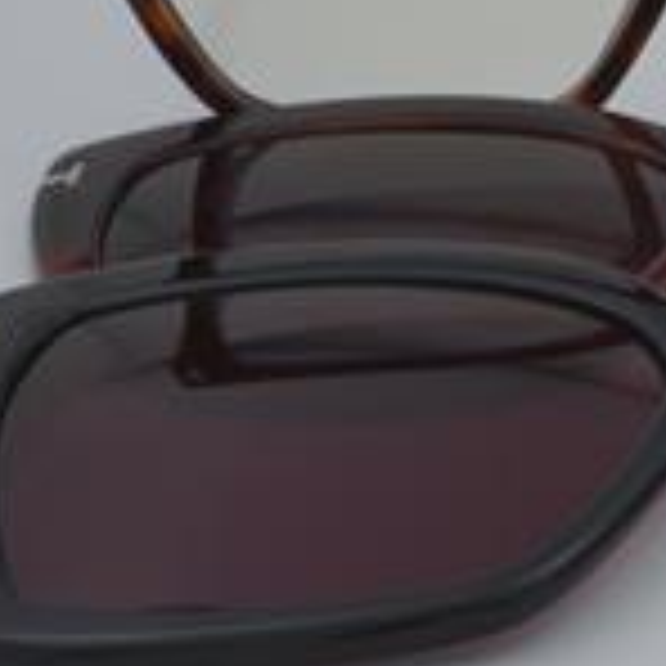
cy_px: 153
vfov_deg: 12.6
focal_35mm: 138
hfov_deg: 12.4
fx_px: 3004
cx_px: 774
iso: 100
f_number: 32
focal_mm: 40
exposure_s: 1/4
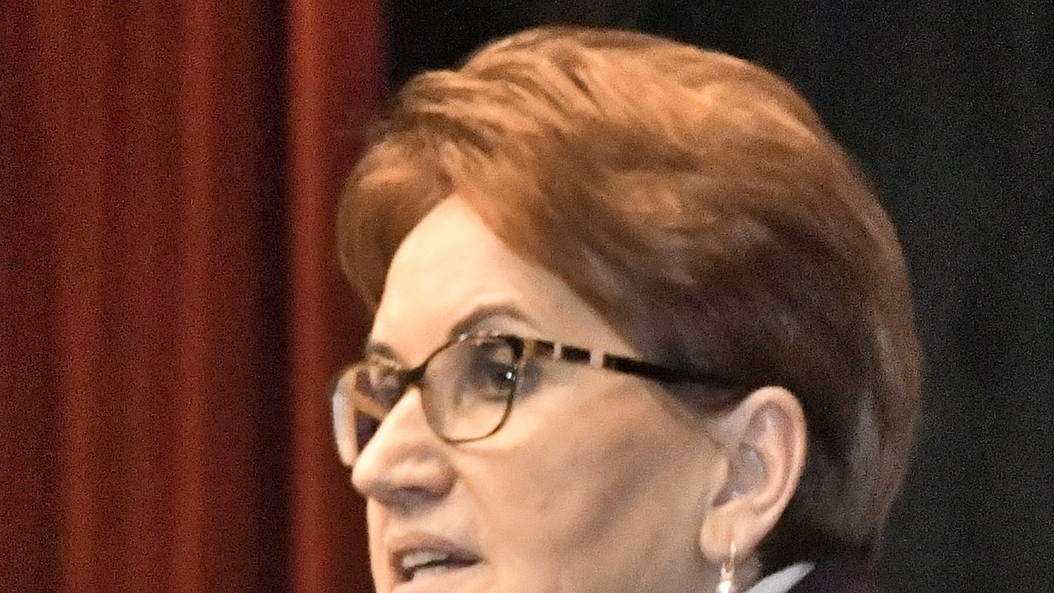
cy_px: 754
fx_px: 12436
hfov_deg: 4.9
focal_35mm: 445
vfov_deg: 2.7
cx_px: 338
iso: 6400
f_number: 5.6
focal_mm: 95
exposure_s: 1/180
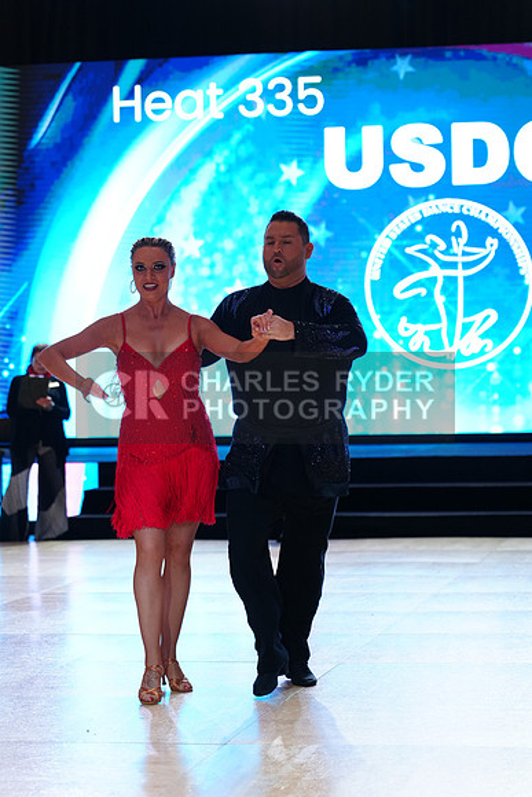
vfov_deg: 19.5
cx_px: 266
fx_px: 2326
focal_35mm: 105
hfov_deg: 13.0
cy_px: 398
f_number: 4
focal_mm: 105
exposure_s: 1/250
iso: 2000
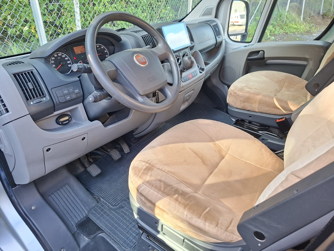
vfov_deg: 58.9
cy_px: 126
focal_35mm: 23
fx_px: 222
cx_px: 167
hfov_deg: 73.9
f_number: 1.8
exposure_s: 1/100
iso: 100
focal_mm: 5.54
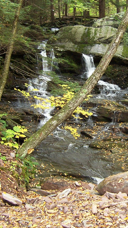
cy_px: 99
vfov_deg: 35.4
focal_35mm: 59
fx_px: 356
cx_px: 98
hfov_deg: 20.2
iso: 140
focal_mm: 6.7
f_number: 4
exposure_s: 1/20
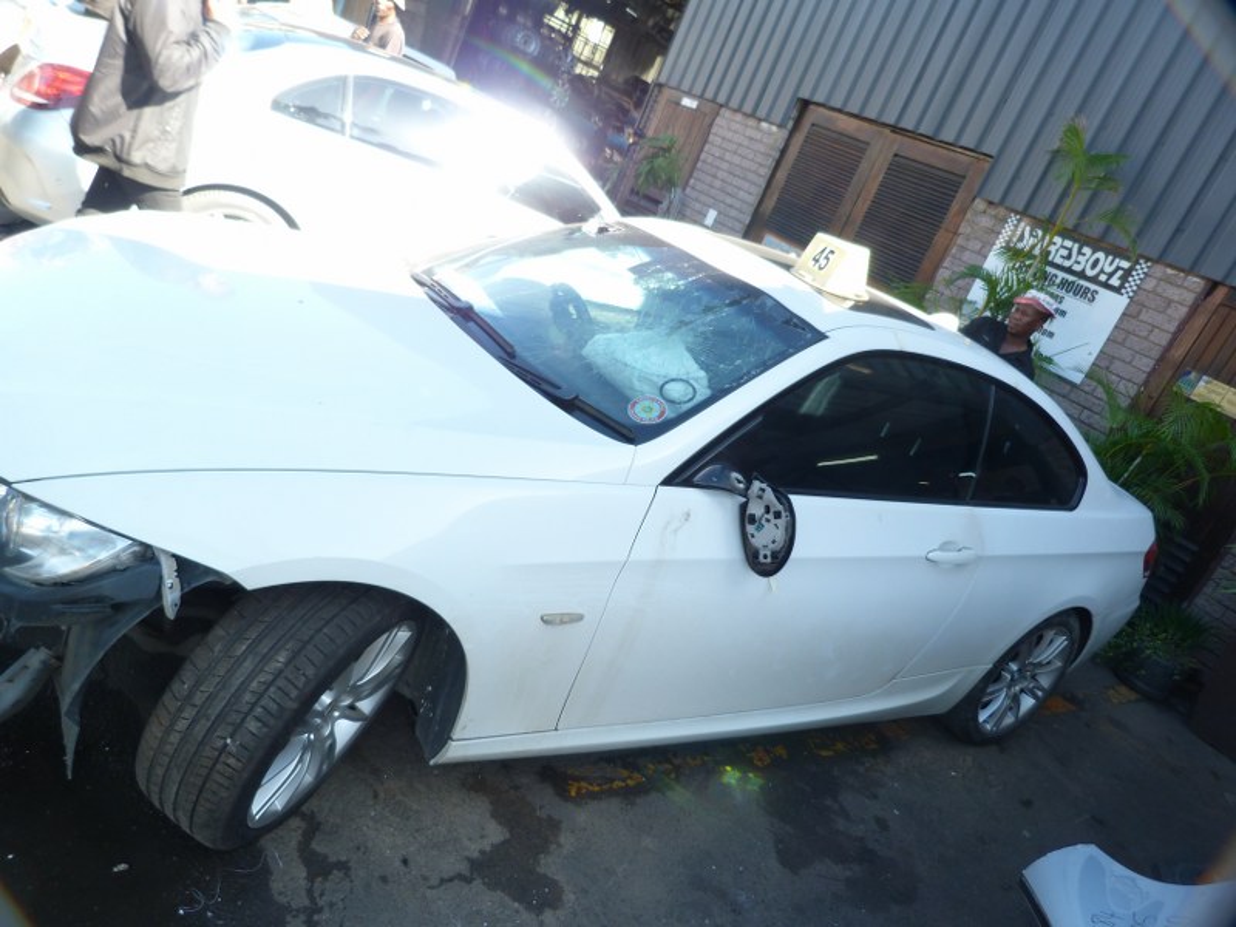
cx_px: 618
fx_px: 893
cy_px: 464
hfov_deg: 69.4
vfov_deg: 54.9
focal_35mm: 25
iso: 80
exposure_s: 1/80
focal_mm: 4.5
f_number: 2.8
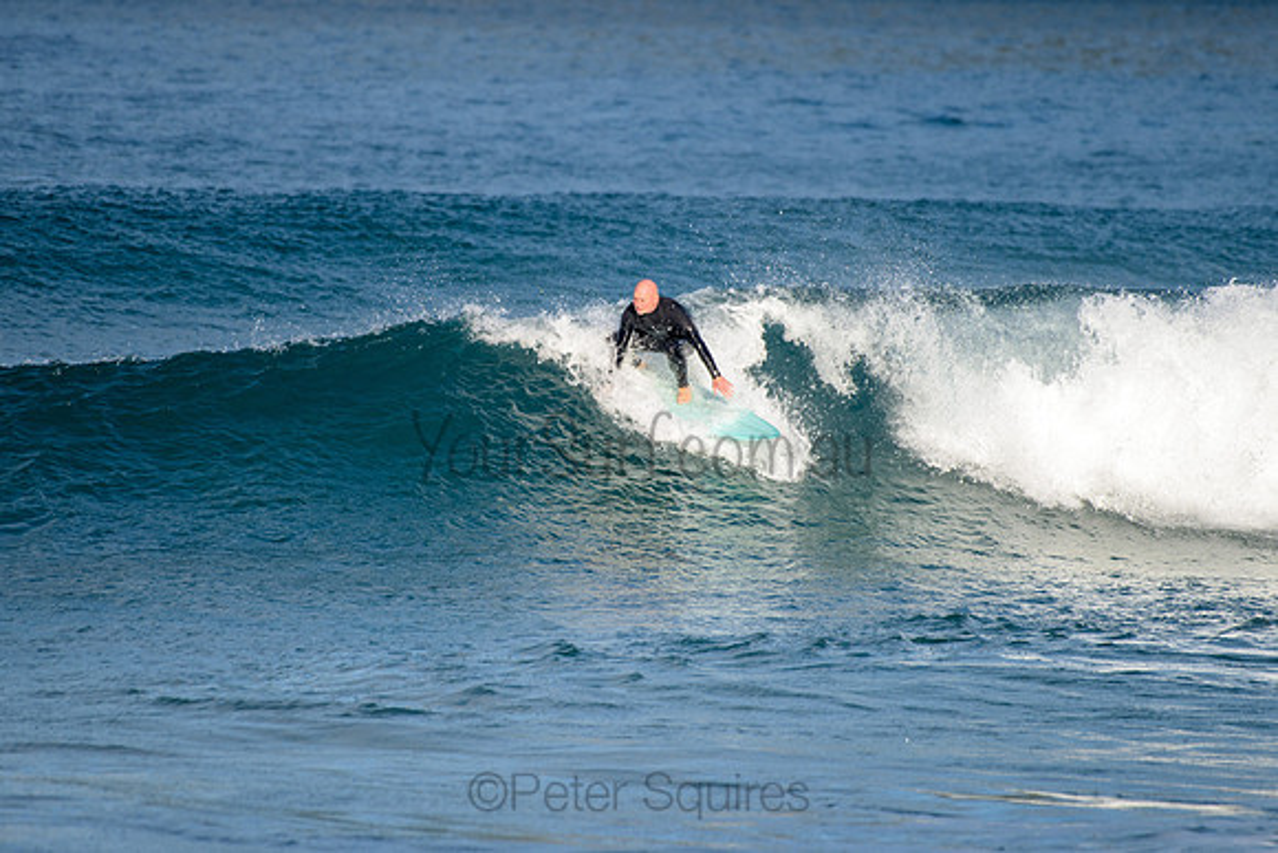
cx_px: 656
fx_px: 21776
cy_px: 415
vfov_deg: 2.2
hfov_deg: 3.4
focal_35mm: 613
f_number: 5.6
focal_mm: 500
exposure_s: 1/2000
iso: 400
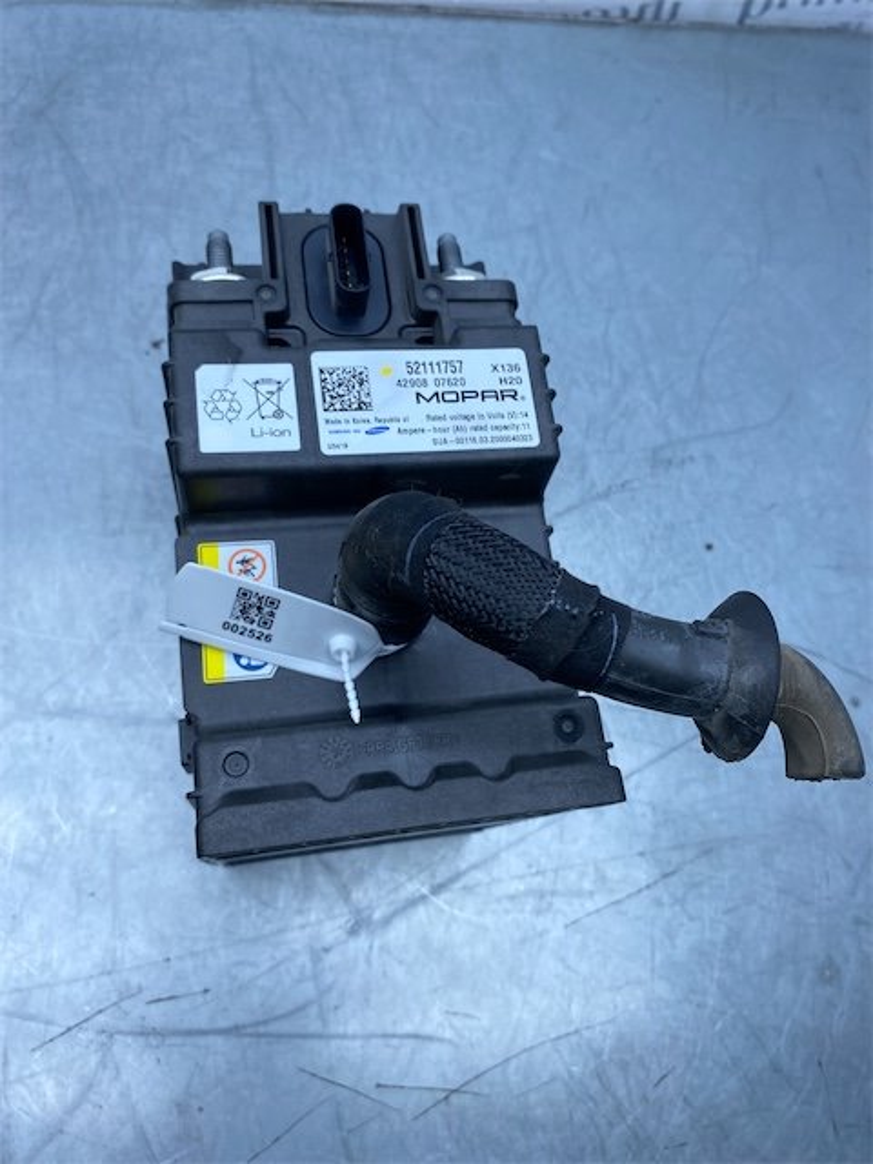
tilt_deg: -69.0
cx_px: 436
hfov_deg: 53.1
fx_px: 874
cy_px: 582
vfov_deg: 67.3
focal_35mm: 26
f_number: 1.8
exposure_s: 1/871
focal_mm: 4.25
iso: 32
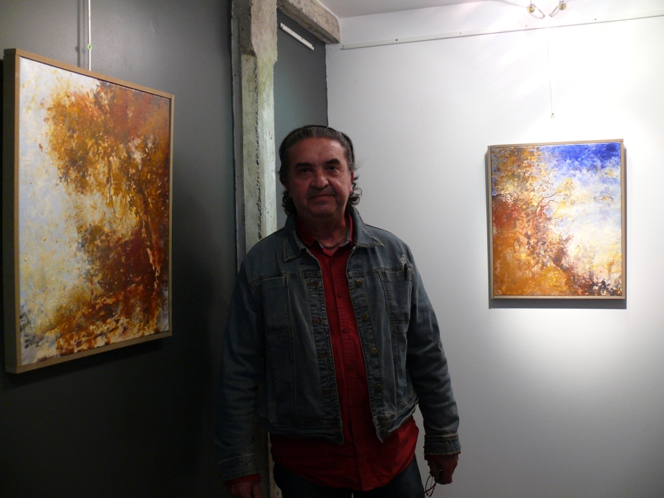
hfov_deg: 52.6
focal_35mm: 35
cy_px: 249
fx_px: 671
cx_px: 332
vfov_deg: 40.7
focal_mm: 7.4
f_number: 2.8
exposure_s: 1/30
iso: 200
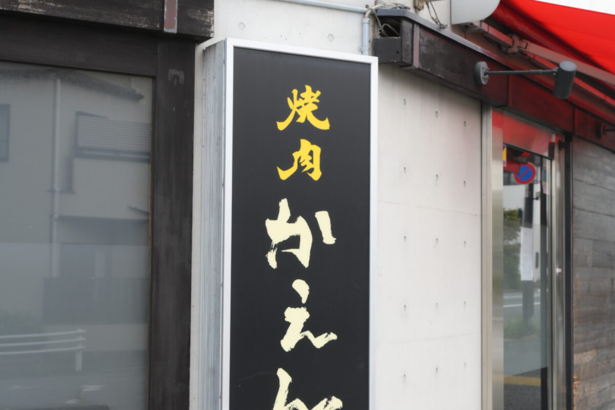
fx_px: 683
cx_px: 308
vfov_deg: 33.4
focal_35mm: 40
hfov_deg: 48.5
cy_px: 205
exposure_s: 1/125
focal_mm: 40
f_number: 7.1
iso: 200
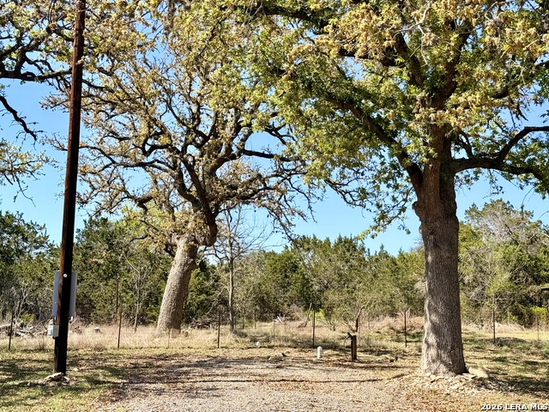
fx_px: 761
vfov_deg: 30.3
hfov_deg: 39.7
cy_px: 206
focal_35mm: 48
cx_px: 274
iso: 64
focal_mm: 6.76
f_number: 1.78
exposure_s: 1/2762
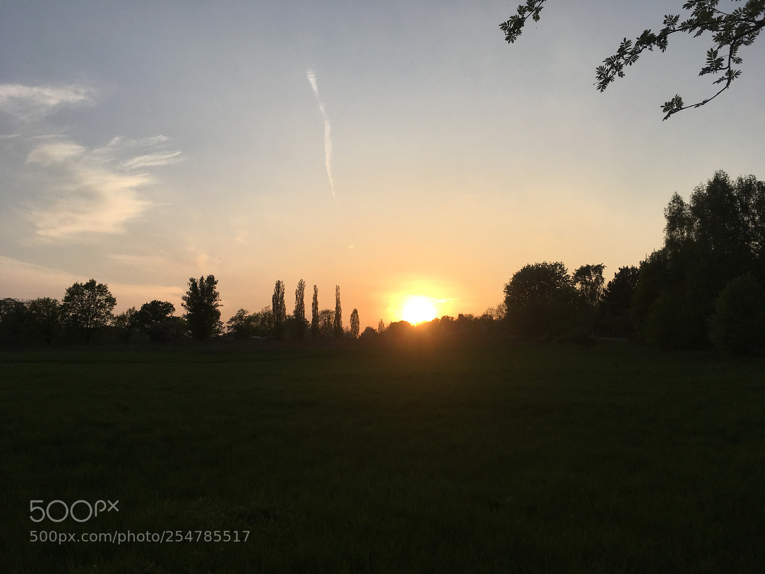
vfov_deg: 48.2
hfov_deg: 61.7
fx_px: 641
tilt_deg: +6.0
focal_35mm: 29
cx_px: 382
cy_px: 287
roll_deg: +0.5
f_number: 2.2
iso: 25
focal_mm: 4.15
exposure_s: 1/1399
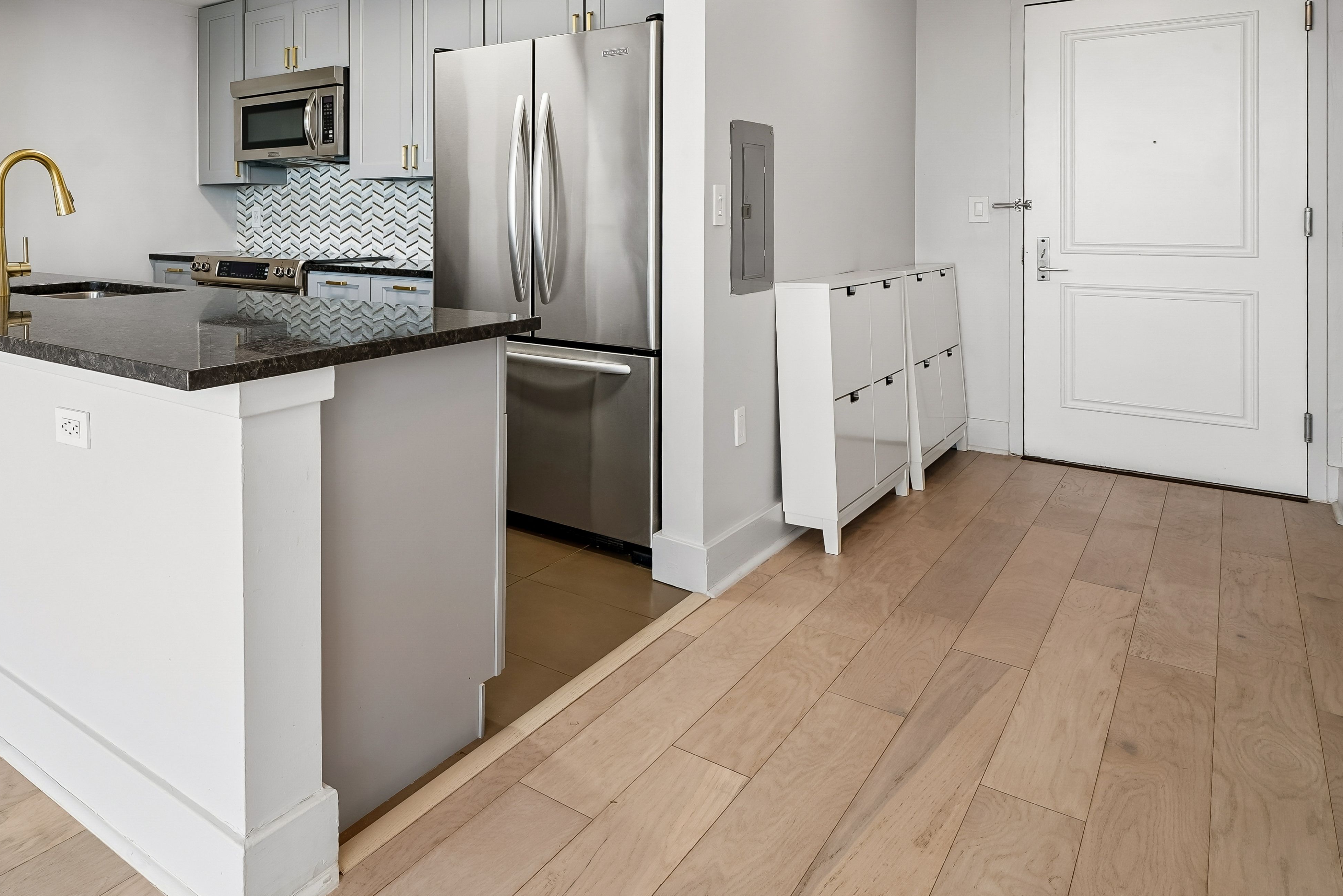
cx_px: 345
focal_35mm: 24
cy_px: 241
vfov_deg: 51.2
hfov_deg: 69.2
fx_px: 895
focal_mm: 12
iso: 100
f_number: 7.1
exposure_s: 1/15
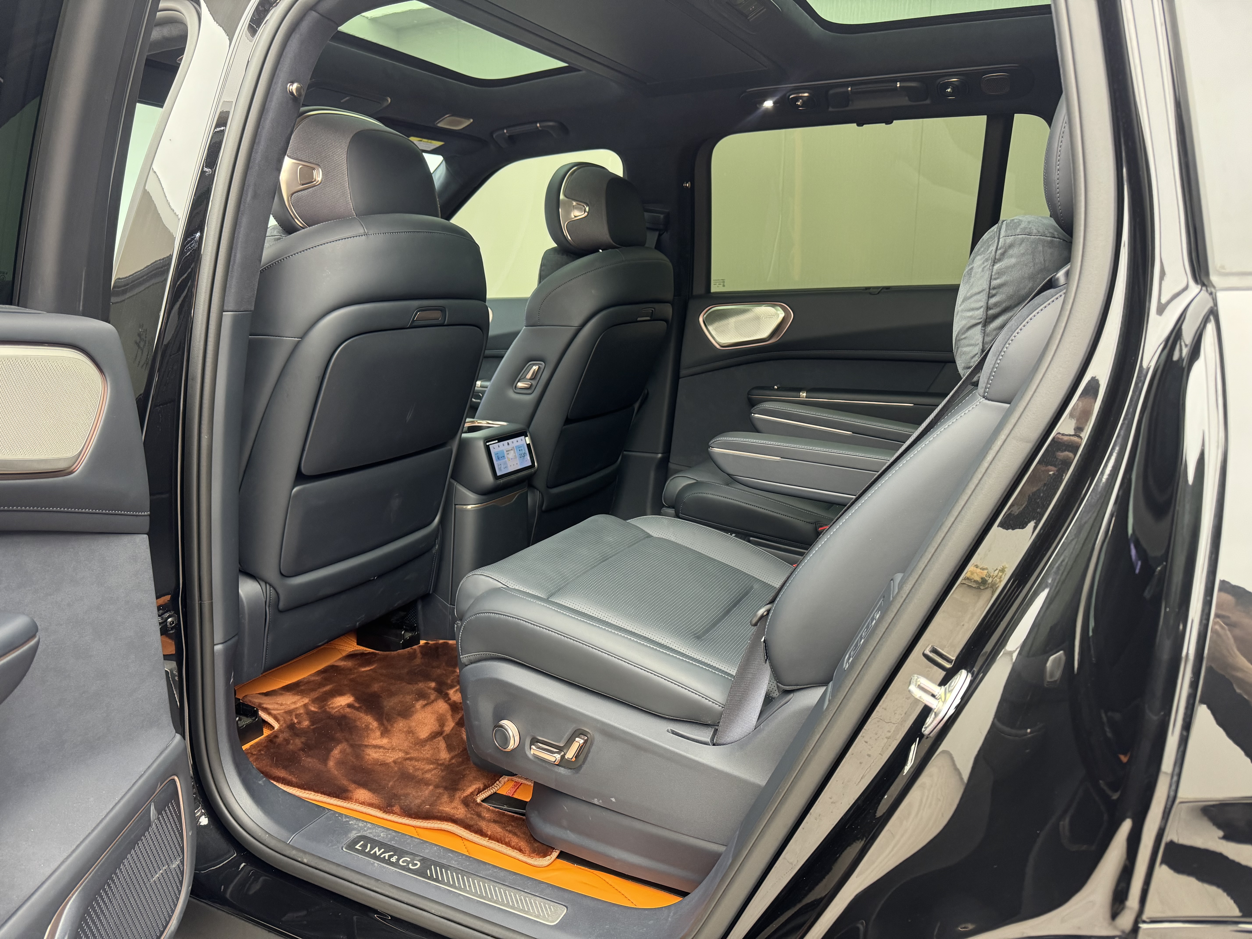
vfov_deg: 56.8
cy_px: 470
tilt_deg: -11.4
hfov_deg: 71.6
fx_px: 868
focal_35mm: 24
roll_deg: -0.6
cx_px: 626
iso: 320
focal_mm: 6.86
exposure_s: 1/50
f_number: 1.78
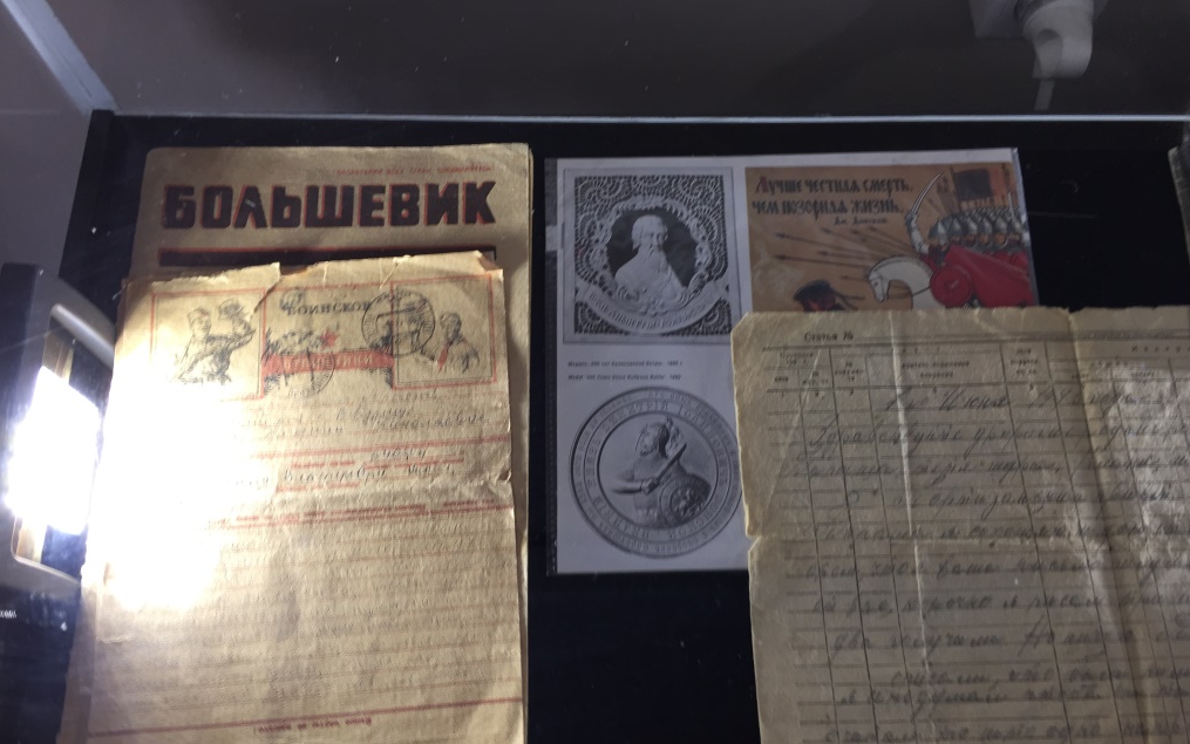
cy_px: 430
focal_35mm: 31
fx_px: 1006
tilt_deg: -70.4
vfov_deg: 40.5
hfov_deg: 61.2
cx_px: 597
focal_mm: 4.15
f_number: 2.2
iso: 40
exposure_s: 1/50
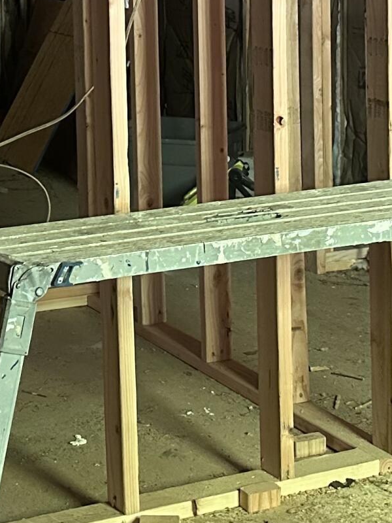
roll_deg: +1.4
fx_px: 1359
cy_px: 39
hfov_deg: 16.1
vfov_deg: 21.2
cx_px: 4
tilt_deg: -4.6
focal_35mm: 90
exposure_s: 1/60
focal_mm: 6.86
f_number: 1.78
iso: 800
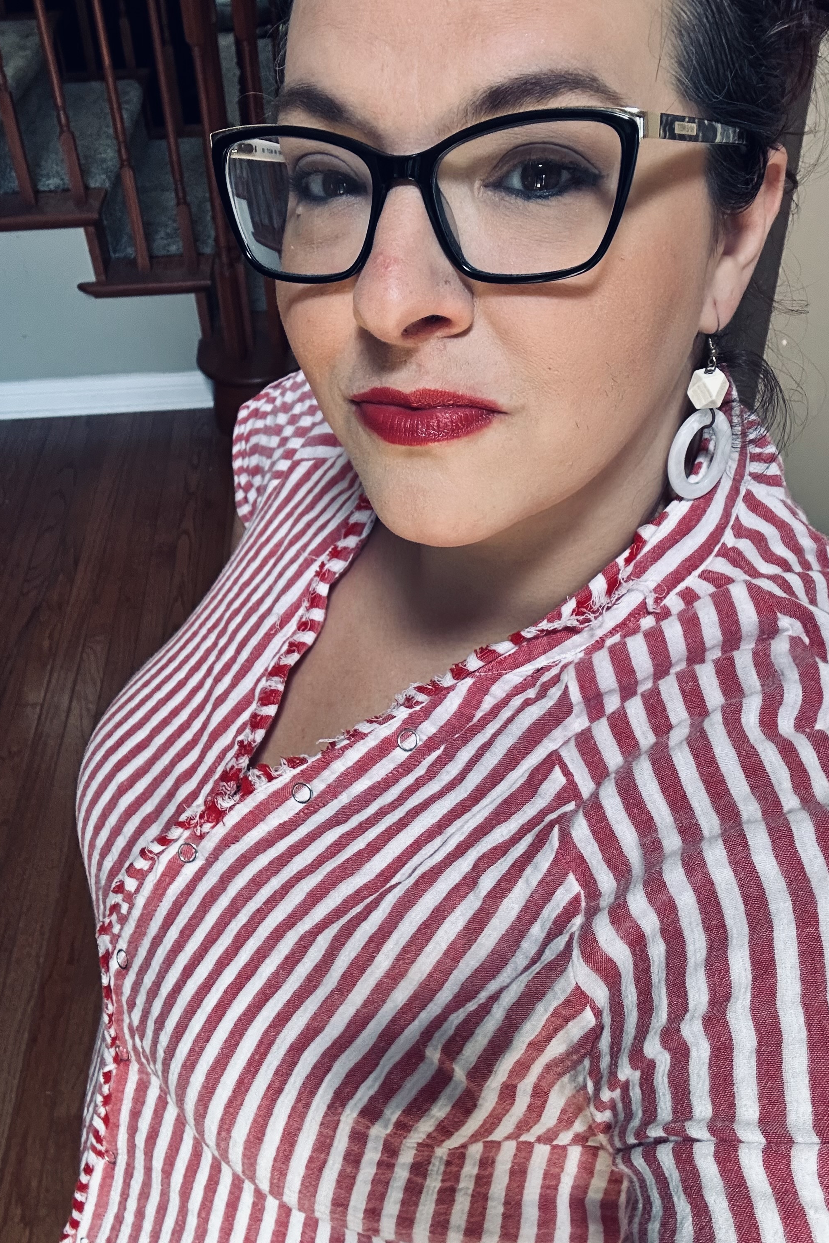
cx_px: 410
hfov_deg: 41.1
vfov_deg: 58.7
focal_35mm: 32
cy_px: 631
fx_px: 1105
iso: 80
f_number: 1.9
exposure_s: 1/60
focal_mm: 2.69
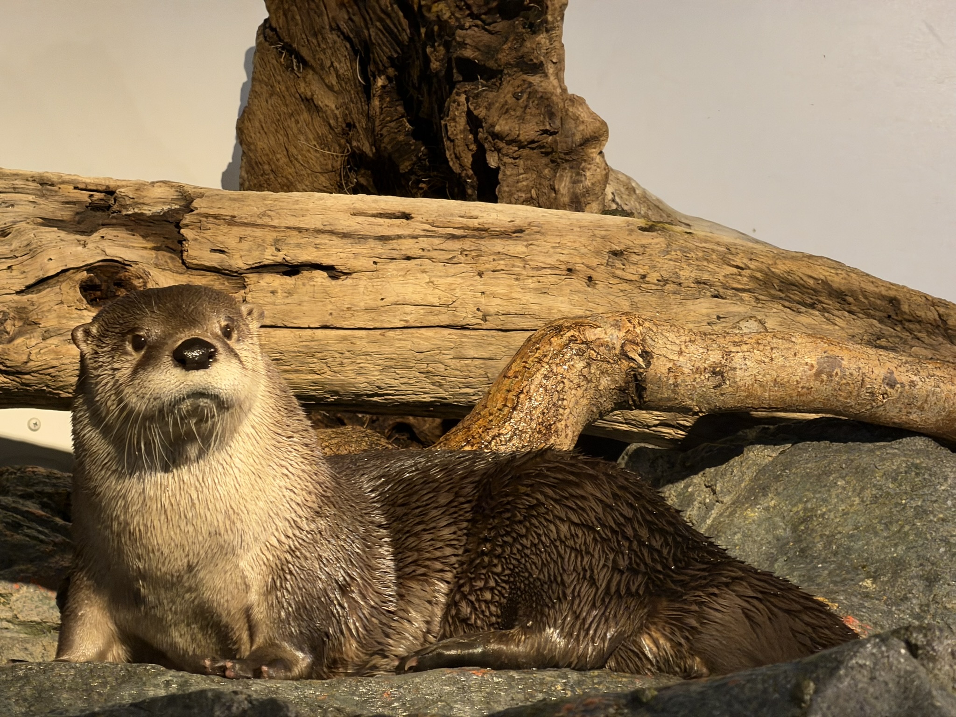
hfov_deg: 9.9
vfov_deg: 7.4
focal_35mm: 200
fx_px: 5523
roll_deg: +0.7
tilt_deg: +8.0
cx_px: 478
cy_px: 358
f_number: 2.8
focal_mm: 16.89
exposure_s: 1/60
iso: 320
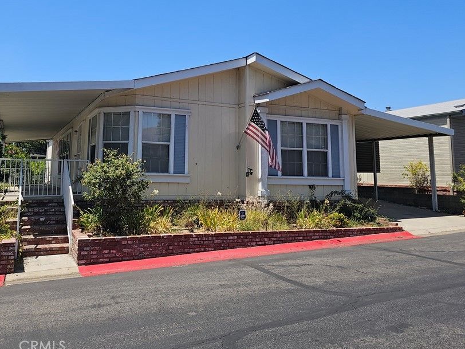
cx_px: 179
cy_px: 134
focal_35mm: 29
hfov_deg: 61.0
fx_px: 390
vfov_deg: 47.8
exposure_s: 1/598
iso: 10
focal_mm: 6.3
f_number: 1.7
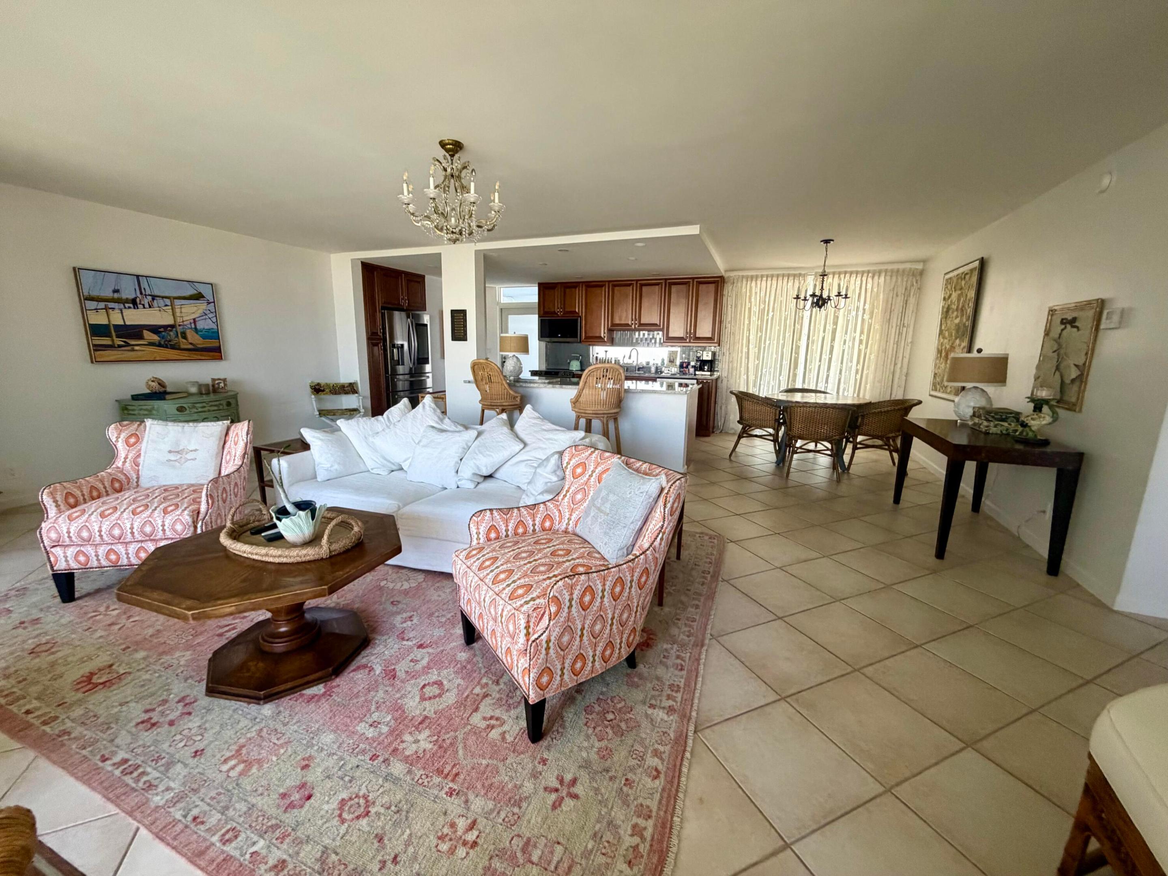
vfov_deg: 85.7
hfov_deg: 102.1
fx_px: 472
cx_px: 584
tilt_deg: -10.8
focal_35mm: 14
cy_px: 438
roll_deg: -0.9
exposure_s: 1/101
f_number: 2.2
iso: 320
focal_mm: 2.22
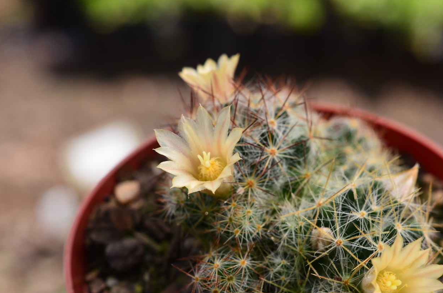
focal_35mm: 79
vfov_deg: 17.2
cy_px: 187
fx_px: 970
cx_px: 284
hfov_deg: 25.6
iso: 400
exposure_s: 1/400
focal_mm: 40
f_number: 9
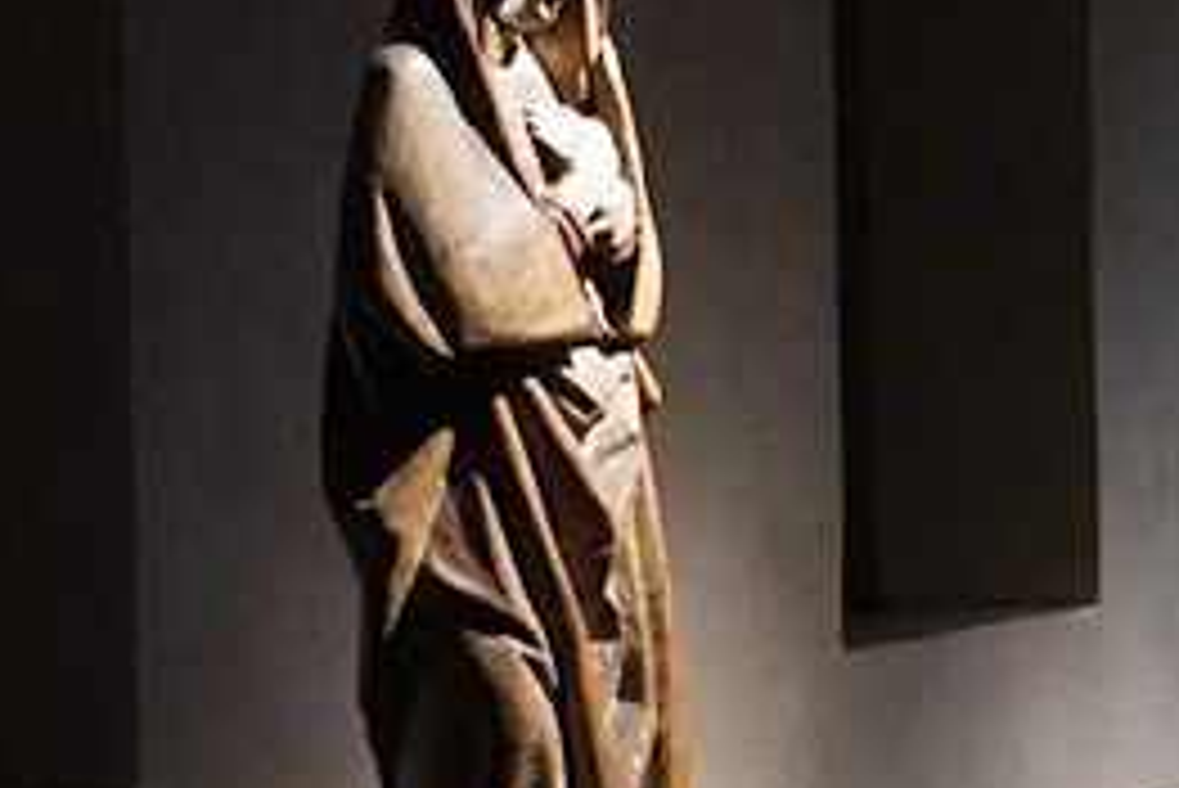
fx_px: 5996
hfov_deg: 9.1
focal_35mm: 183
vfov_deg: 7.5
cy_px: -41
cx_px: 3550
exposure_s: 1/80
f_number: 2.8
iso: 6400
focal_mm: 24
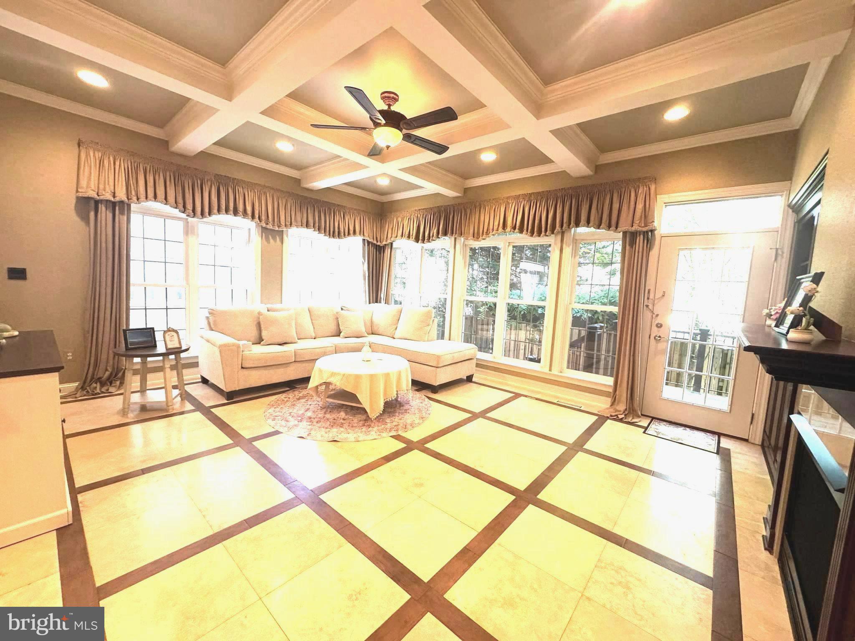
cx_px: 428
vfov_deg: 85.7
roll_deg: -2.7
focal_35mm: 14
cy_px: 320
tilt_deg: -5.7
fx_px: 346
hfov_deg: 102.1
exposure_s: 1/60
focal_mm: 2.22
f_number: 2.2
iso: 250
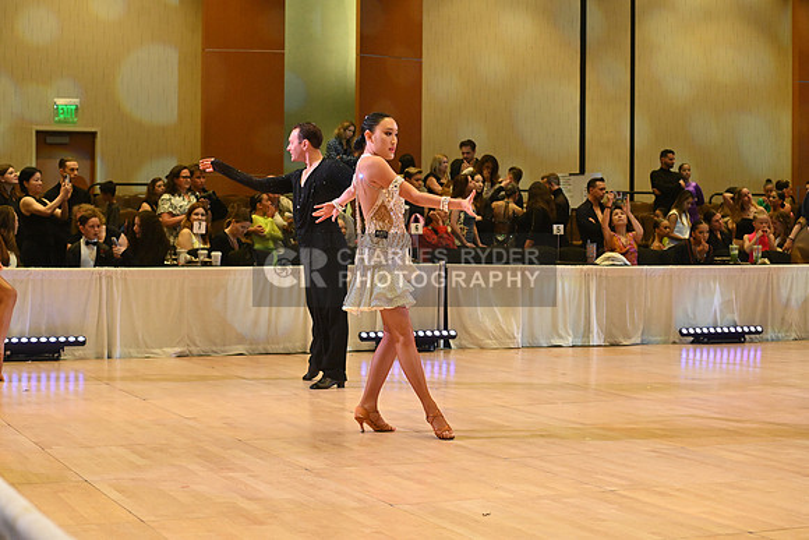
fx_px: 1573
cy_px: 270
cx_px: 404
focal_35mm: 70
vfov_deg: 19.5
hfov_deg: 28.8
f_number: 5.6
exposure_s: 1/400
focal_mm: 70
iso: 4000
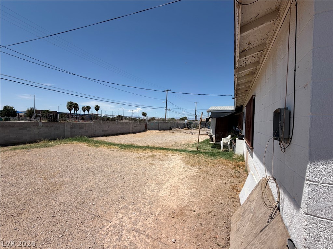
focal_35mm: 14
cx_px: 166
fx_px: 135
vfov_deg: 85.7
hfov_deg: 102.1
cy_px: 124
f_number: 2.2
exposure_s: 1/1431
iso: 20
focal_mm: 2.22
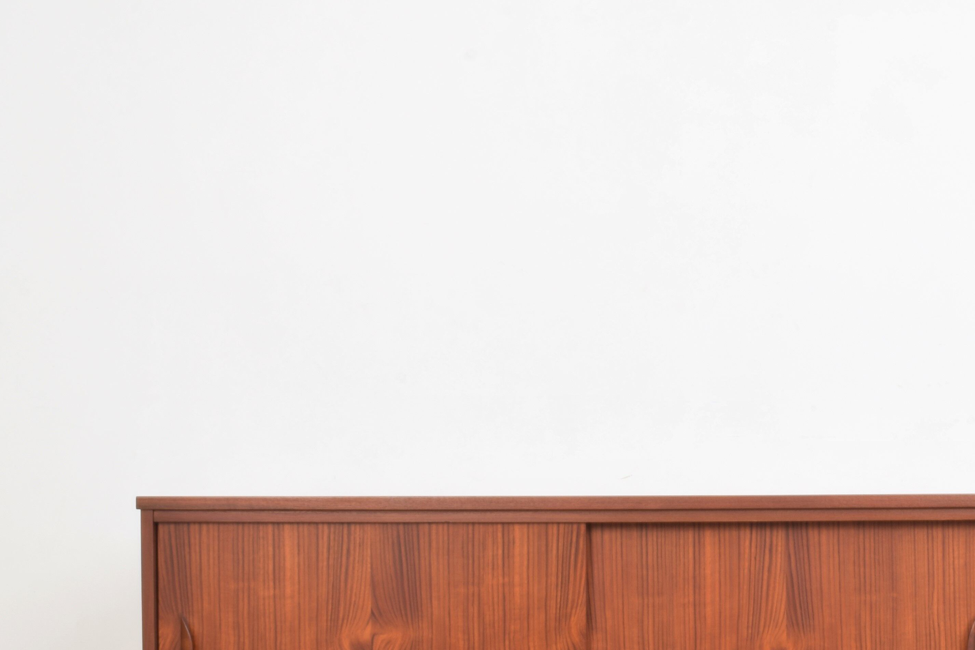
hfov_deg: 30.9
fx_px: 1706
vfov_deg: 21.2
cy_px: 560
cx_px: 806
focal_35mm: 63
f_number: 22
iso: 100
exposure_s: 4
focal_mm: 20
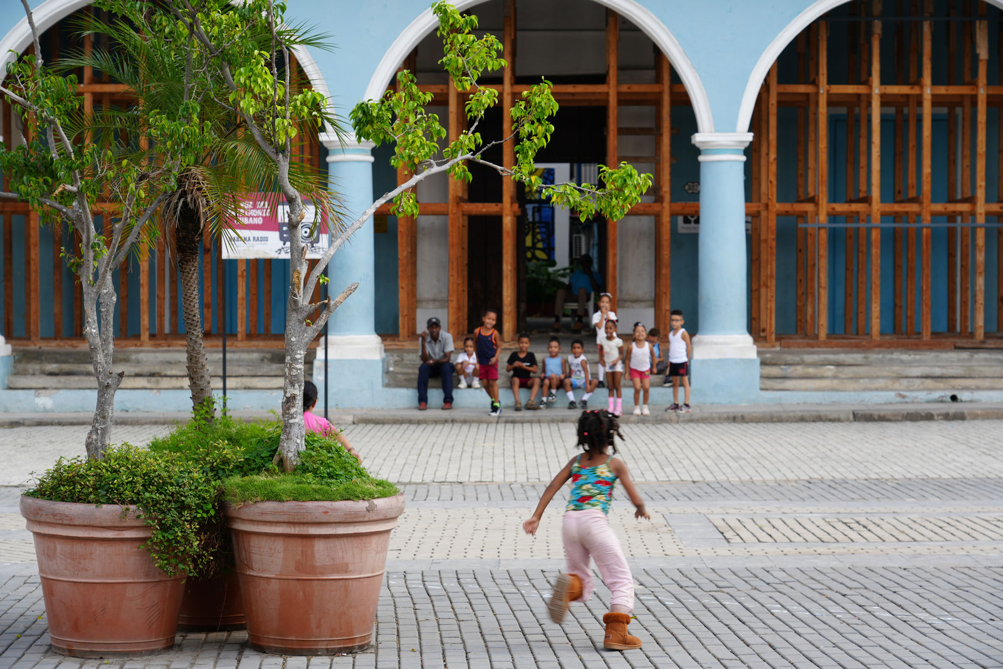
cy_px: 334
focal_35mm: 80
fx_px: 2229
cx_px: 502
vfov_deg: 17.1
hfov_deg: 25.4
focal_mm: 80
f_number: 7.1
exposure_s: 1/125
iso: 100
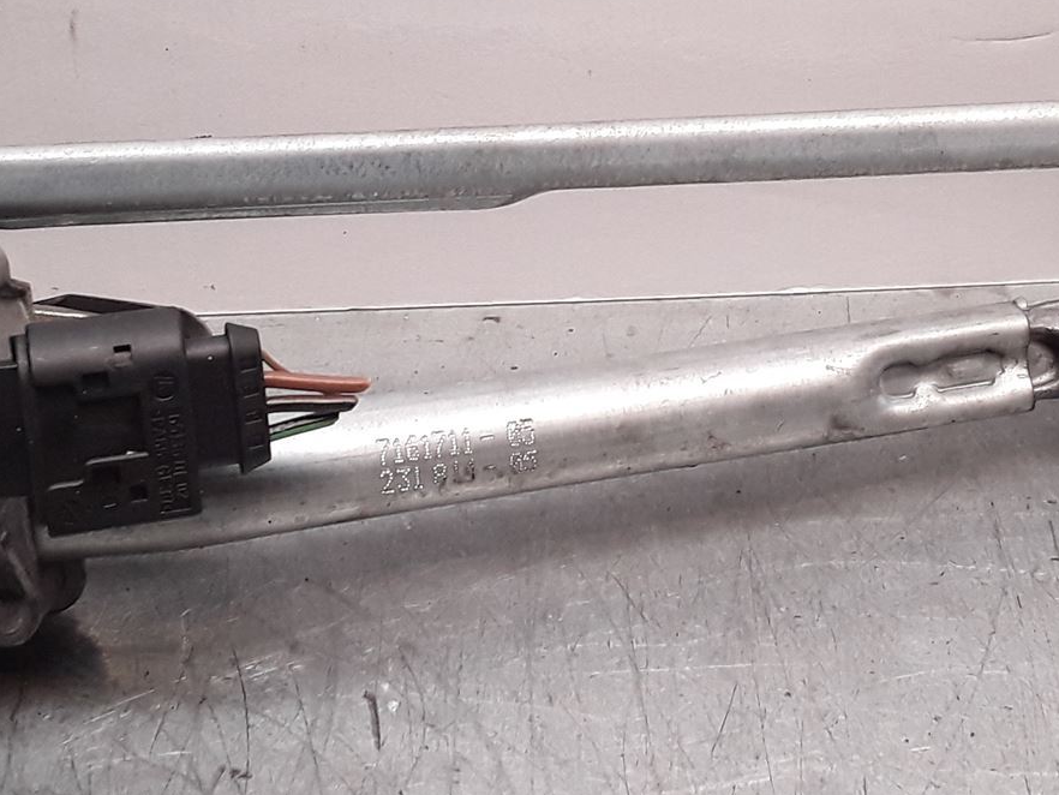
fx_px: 1989
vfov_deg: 22.5
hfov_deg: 29.8
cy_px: 271
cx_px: 592
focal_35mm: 65
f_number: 1.9
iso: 100
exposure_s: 1/100
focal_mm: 2.91
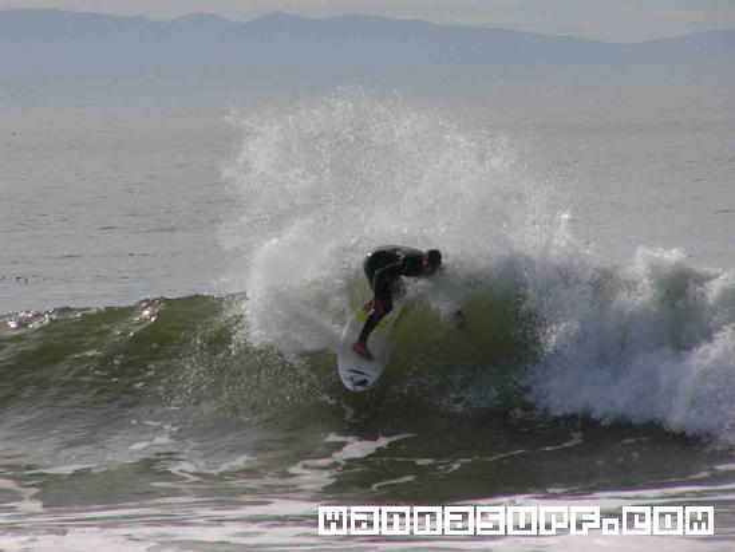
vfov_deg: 3.4
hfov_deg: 4.6
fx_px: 9175
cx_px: 368
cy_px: 276
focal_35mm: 432
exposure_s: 1/1300
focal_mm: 72
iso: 50
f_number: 5.2
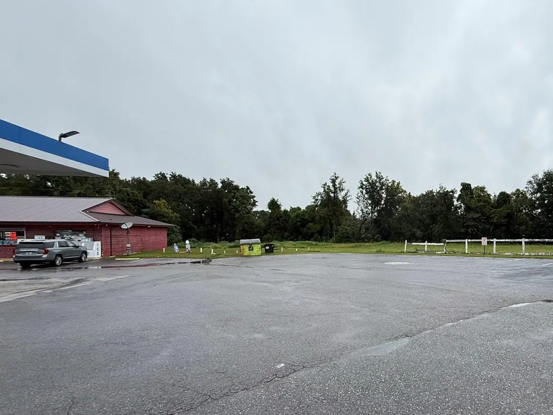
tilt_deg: -1.1
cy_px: 239
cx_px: 387
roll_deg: -0.5
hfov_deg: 75.4
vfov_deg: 63.1
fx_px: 335
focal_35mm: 21
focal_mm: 2.22
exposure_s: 1/510
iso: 50
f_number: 2.2
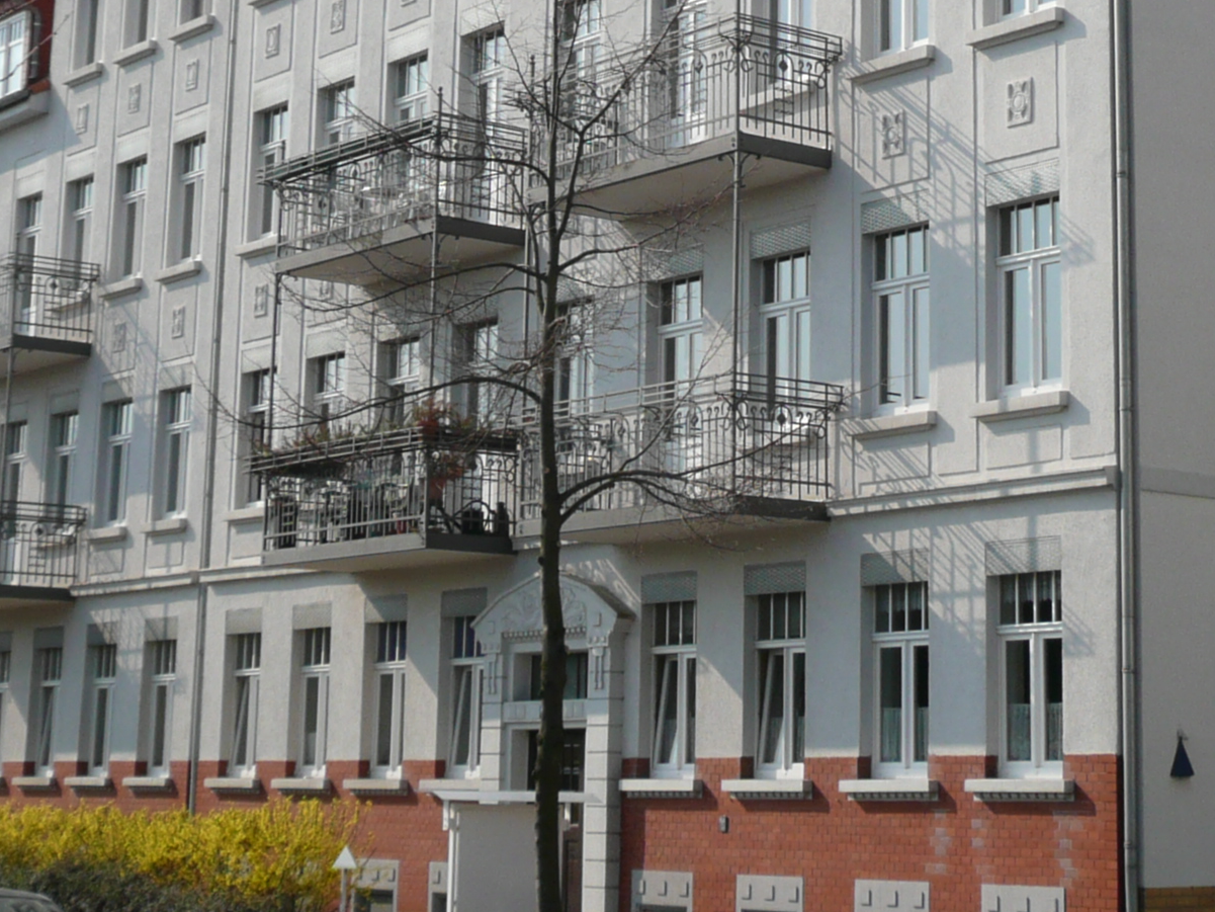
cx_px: 819
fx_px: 2633
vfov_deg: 19.5
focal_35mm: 75
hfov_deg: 25.8
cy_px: 213
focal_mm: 5.2
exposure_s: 1/1000
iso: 100
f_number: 3.5
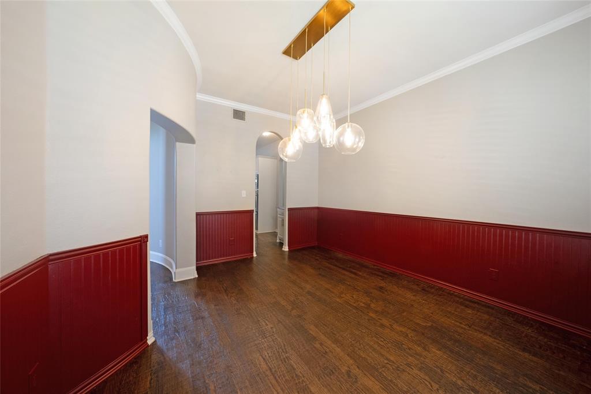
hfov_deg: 112.6
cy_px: 197
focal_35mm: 12
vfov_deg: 90.0
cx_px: 296
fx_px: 197
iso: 640
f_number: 9
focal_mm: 12
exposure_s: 1/5
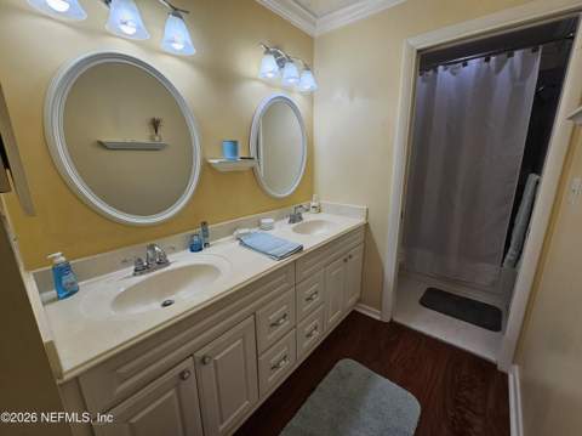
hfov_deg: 106.2
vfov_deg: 89.8
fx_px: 218
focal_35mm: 13
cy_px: 218
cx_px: 291
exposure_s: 1/182
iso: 50
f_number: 2.2
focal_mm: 2.2
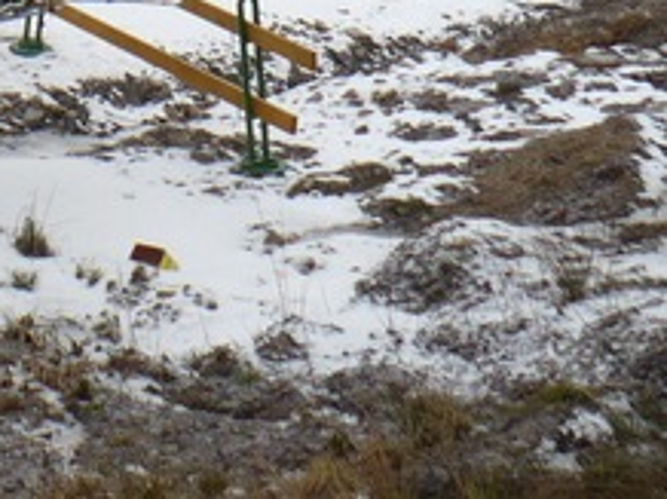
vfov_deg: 10.2
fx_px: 2618
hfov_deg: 13.4
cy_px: -416
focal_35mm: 136
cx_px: -425
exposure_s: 1/320
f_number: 2.8
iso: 100
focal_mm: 6.1
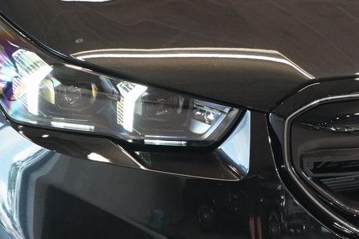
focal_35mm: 154
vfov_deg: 8.9
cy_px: 94
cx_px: 137
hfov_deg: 13.3
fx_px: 1536
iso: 10000
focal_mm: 70
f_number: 5.6
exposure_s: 1/160
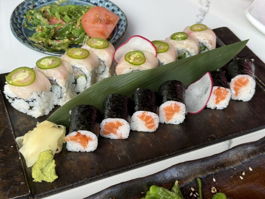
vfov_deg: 29.7
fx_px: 375
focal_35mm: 49
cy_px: 98
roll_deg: -7.1
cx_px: 131
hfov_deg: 38.9
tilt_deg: -42.5
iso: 64
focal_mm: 6.76
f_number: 1.78
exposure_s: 1/60
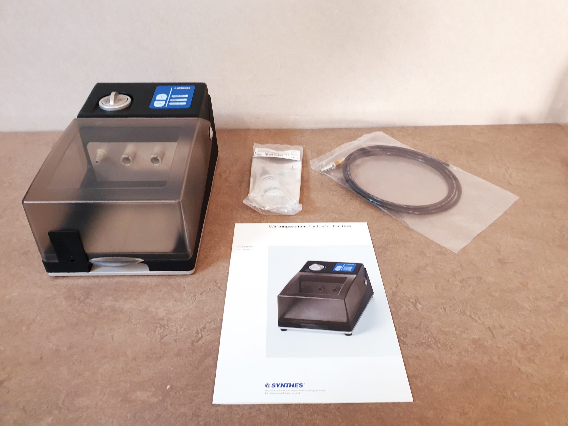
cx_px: 284
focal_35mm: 26
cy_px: 213
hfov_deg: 67.3
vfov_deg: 53.1
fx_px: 427
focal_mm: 4.3
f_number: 2.4
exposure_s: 1/50
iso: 320
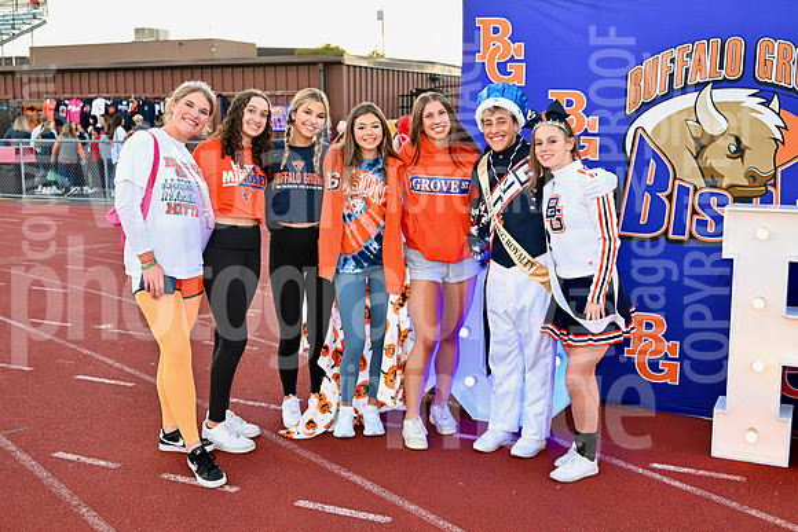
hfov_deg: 47.4
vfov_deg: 32.6
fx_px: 909
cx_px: 399
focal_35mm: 41
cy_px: 266
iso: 3200
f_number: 5
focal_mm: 41
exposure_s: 1/200
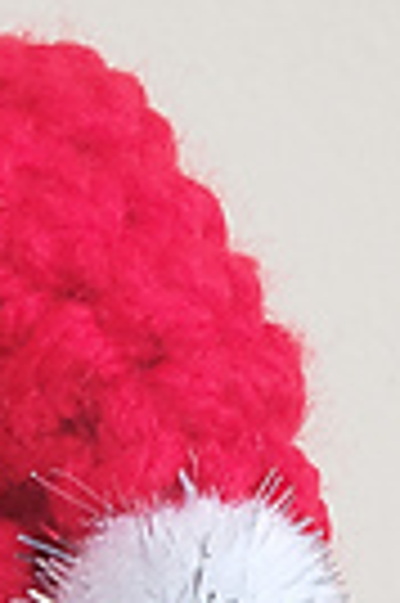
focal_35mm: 129
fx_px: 2155
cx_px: -175
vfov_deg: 13.6
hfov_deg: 10.3
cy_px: 1210
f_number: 2.4
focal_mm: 4.3
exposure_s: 1/50
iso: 125
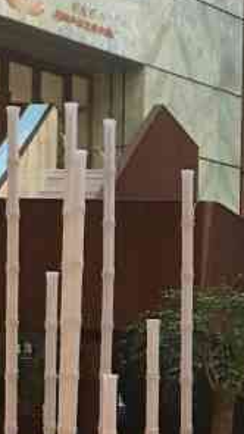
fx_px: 1150
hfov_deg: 11.9
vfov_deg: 21.0
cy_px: 360
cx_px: 265
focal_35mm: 100
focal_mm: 4.15
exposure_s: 1/17
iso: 100
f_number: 2.2
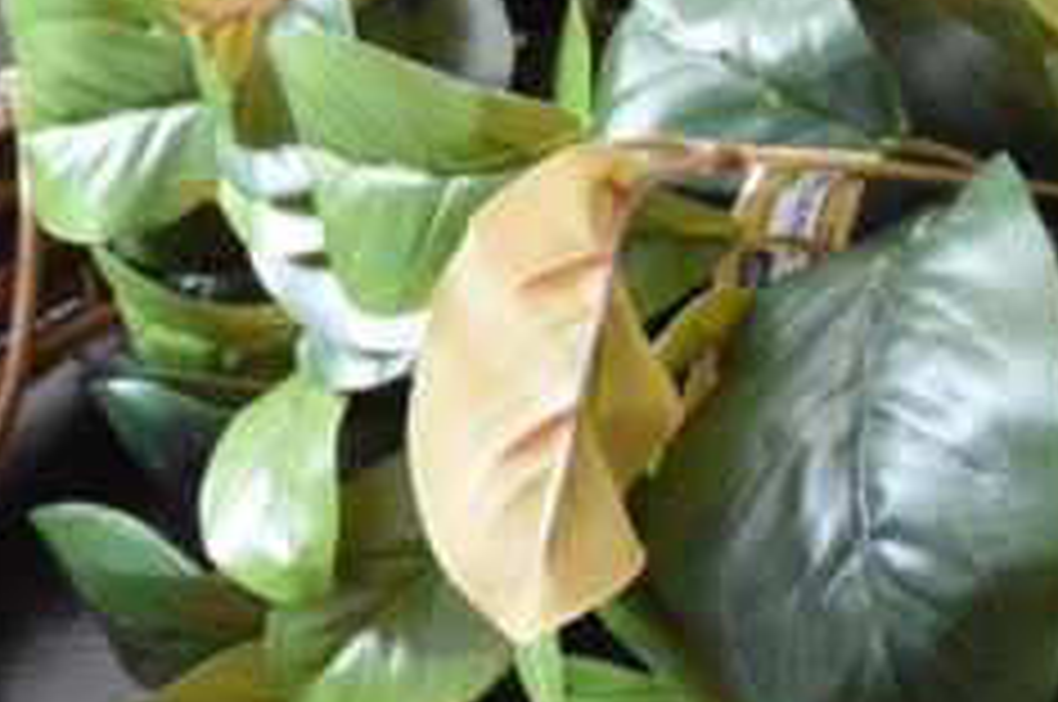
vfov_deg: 13.7
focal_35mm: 99
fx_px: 2907
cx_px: 729
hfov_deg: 20.5
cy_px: 569
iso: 6400
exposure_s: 1/20
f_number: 13
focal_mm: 31
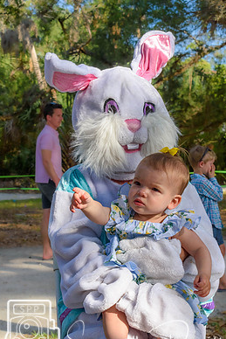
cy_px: 194
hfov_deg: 18.7
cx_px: 125
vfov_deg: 27.7
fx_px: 687
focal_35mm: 73
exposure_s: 1/320
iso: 200
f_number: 9
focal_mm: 42
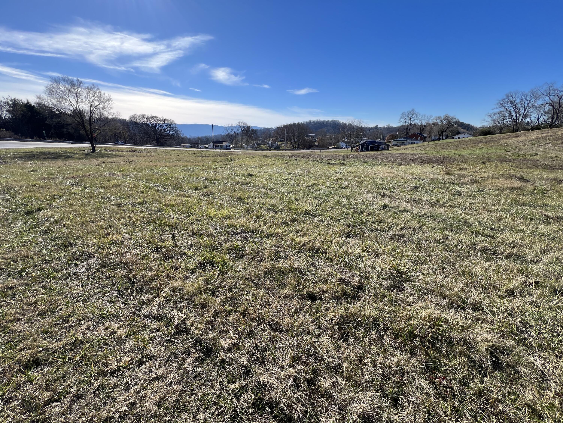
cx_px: 282
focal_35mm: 13
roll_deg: -0.5
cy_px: 212
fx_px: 211
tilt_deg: -19.8
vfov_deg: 89.9
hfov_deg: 106.2
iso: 32
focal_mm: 1.57
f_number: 1.8
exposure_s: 1/1004
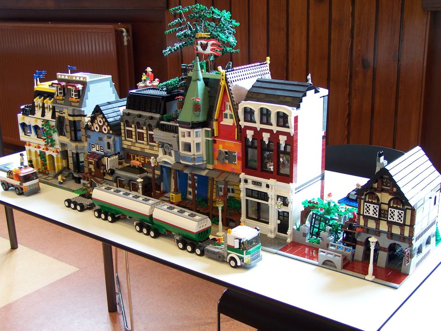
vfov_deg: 30.3
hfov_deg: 39.7
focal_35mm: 48
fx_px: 612
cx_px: 220
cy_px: 166
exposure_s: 1/15
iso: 80
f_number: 3
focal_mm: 8
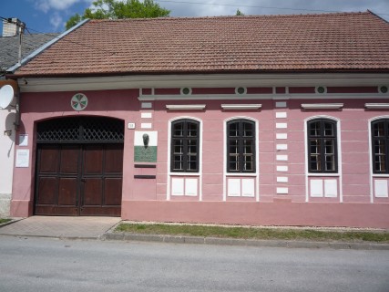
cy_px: 146
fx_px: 337
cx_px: 194
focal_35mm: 30
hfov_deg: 60.0
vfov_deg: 46.8
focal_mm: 5.2
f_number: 5.6
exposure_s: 1/640
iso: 100
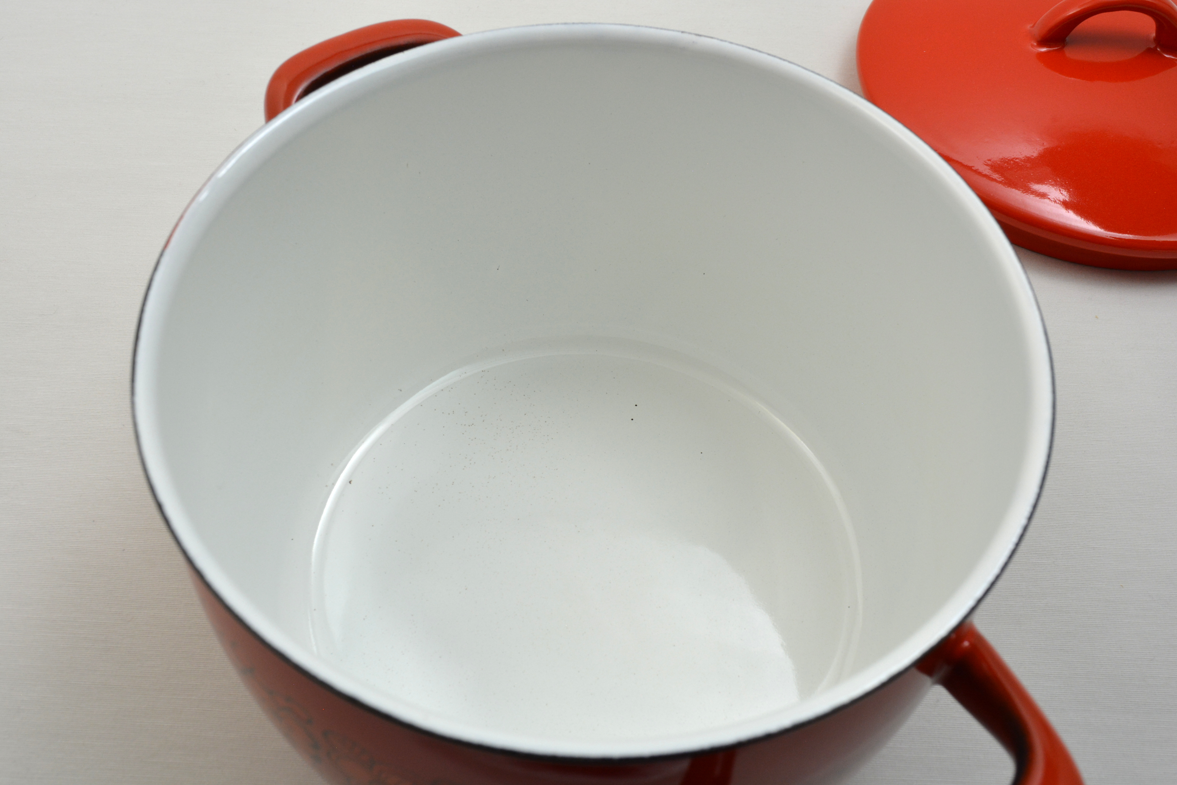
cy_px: 392
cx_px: 588
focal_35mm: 36
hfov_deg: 53.1
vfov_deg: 36.9
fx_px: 1177
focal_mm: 24
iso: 400
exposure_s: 1/8
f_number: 11
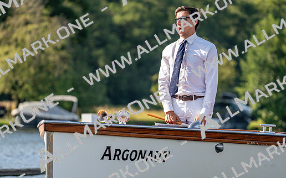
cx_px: 151
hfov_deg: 6.4
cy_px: 87
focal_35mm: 328
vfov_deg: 4.0
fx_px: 2555
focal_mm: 286
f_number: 5.6
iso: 400
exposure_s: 1/1600
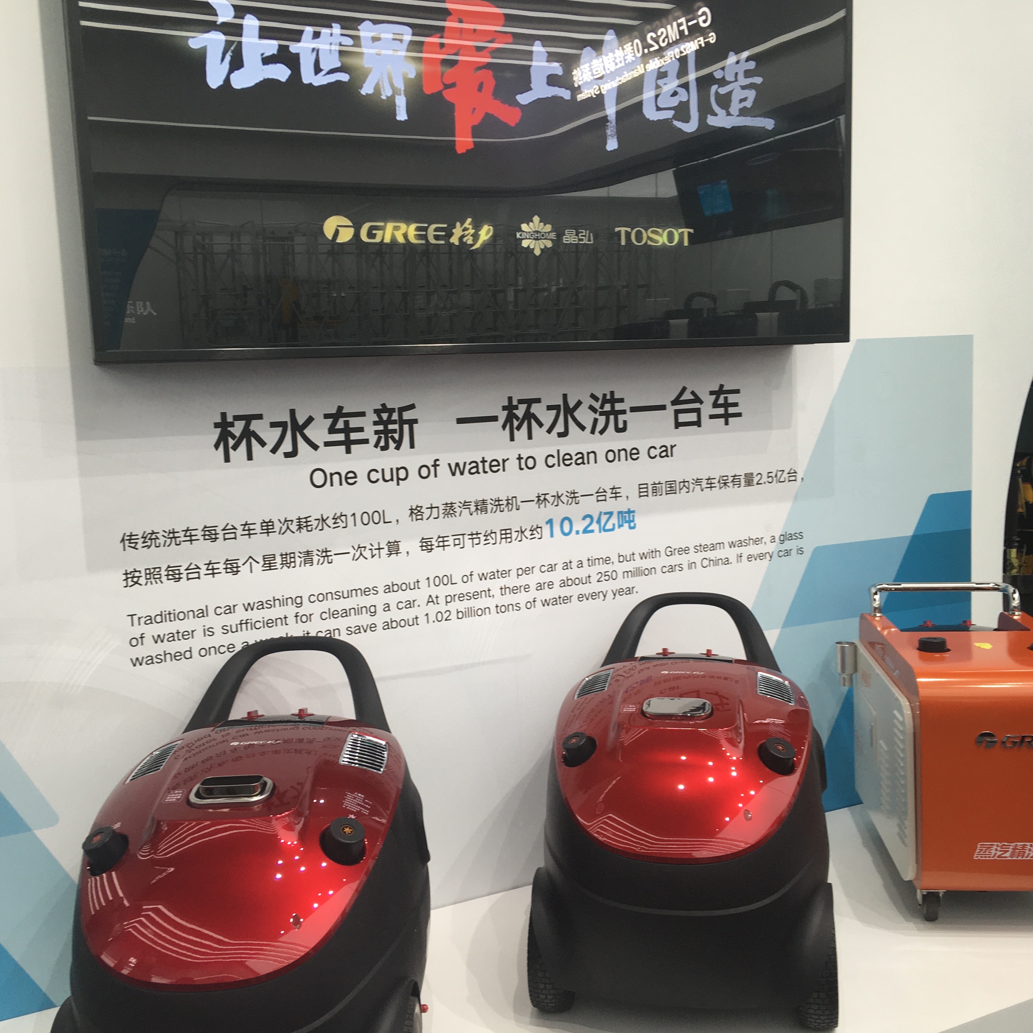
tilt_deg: -7.5
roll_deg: +3.5
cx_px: 515
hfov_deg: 47.2
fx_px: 1182
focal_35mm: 35
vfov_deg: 47.2
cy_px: 510
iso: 32
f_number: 2.2
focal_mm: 4.15
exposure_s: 1/50
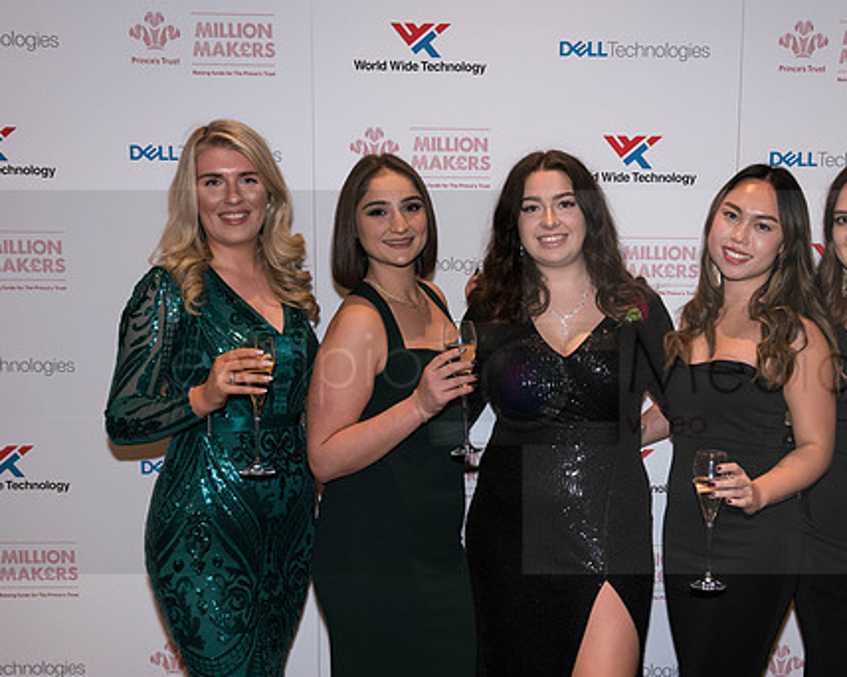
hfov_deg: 43.6
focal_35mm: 42
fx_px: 1052
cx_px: 506
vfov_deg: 35.6
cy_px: 369
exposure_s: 1/100
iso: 3200
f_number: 4.5
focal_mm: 32
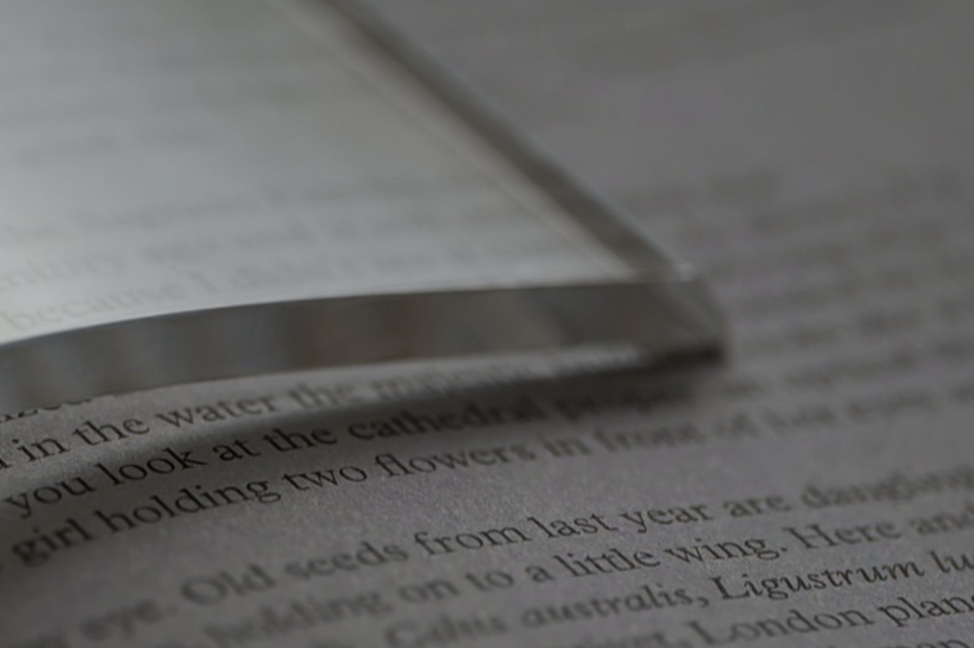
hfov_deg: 6.9
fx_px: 8084
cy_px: 299
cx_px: 69
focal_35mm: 299
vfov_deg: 4.6
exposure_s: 1/160
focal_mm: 105
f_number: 3.2
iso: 100
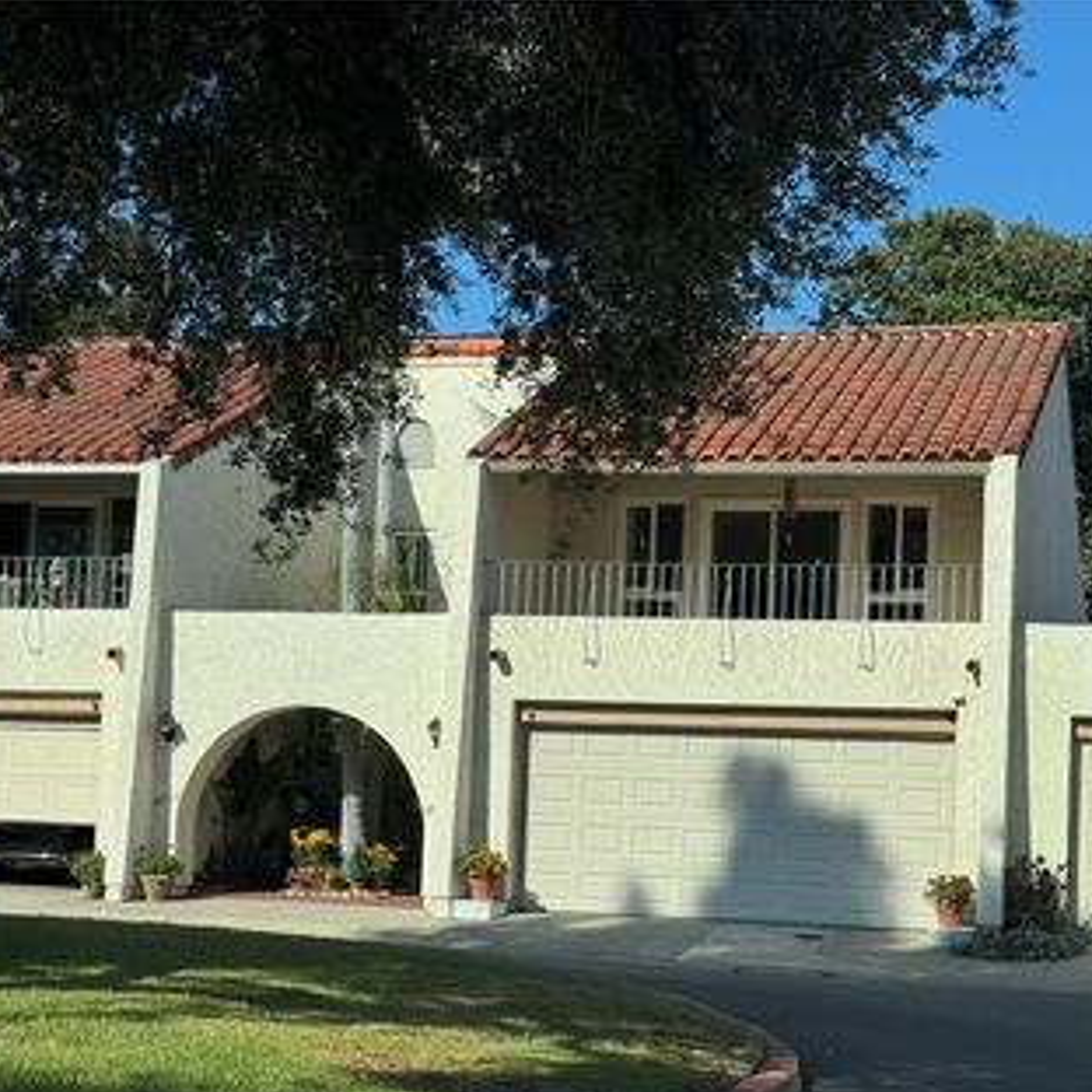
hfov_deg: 25.3
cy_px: 653
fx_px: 2427
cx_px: 606
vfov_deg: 25.3
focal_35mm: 68
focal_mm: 6.76
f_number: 1.78
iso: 64
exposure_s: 1/5848
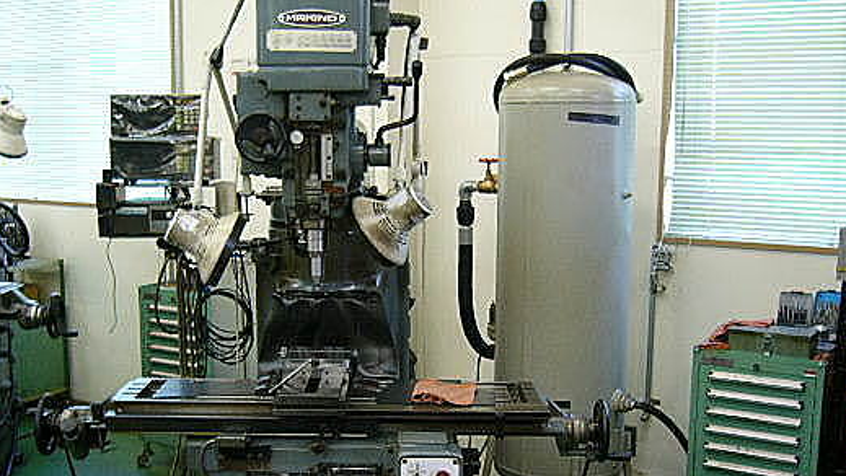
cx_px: 377
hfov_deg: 43.7
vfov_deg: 25.4
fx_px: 1054
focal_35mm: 47
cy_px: 297
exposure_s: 1/15
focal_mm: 5.8
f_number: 2.8
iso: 100
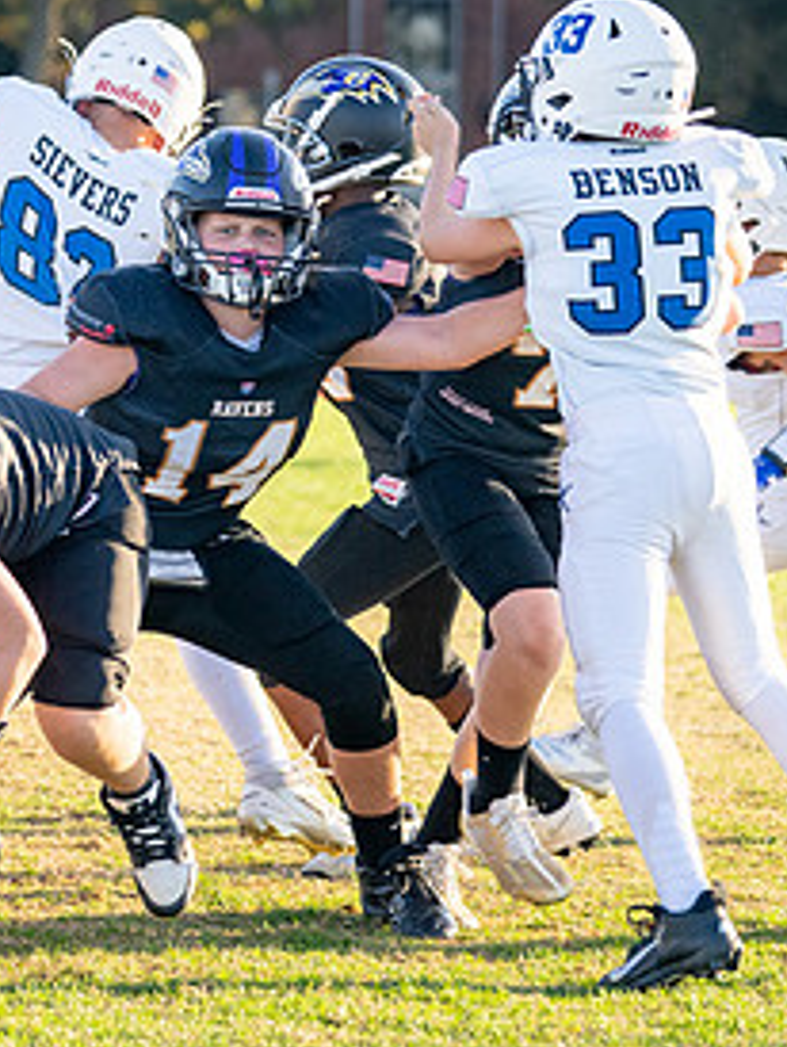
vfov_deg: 7.9
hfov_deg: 5.9
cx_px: -454
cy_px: 148
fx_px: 7597
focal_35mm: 251
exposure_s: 1/2000
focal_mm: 87
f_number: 2.8
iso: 320
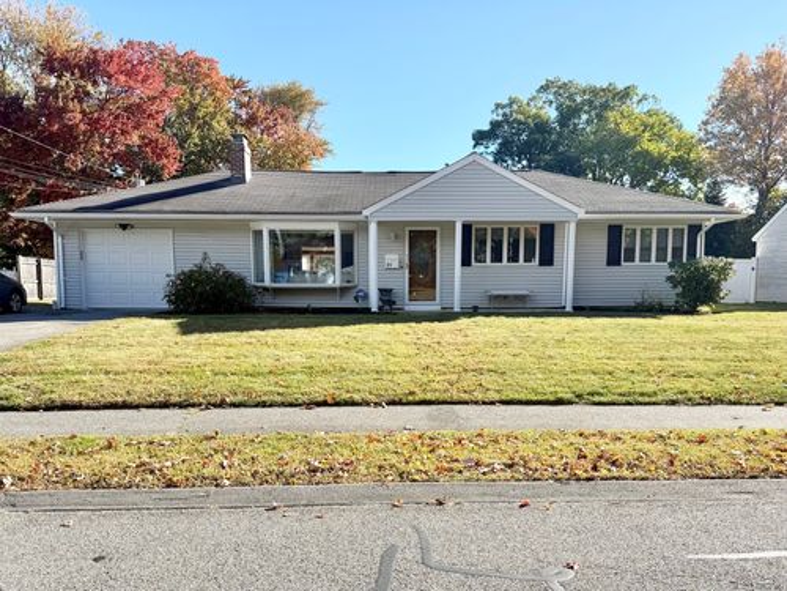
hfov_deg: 71.6
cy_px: 296
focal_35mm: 24
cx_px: 394
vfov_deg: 56.8
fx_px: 546
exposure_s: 1/2801
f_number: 1.78
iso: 80
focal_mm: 6.76
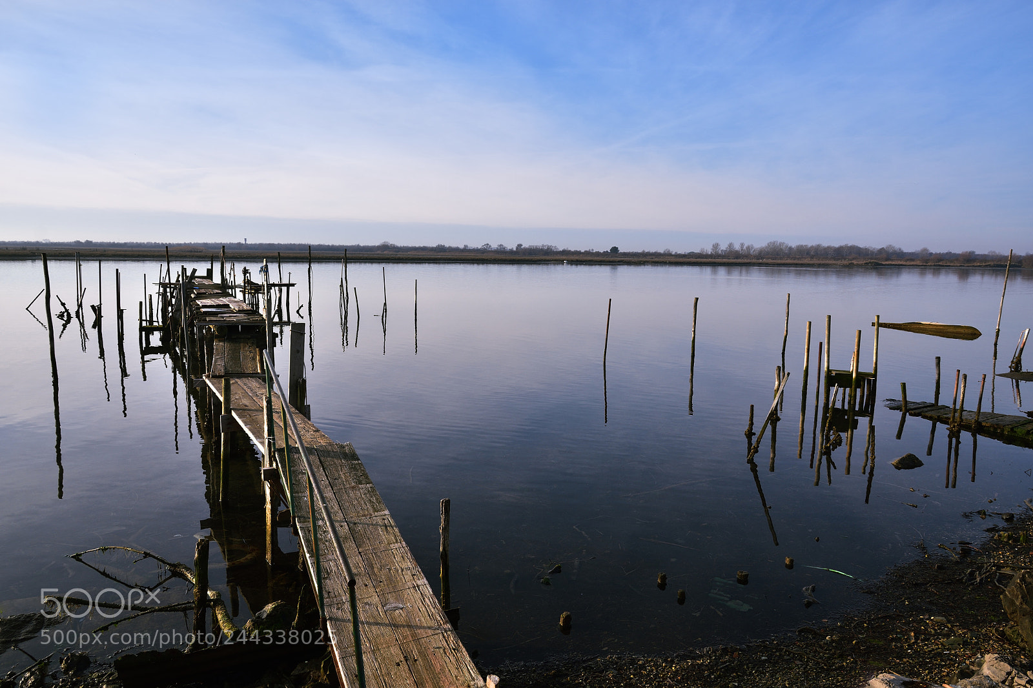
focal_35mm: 24
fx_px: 688
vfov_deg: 53.1
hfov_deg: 73.8
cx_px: 516
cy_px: 344
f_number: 8
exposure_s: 1/160
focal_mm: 16
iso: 100
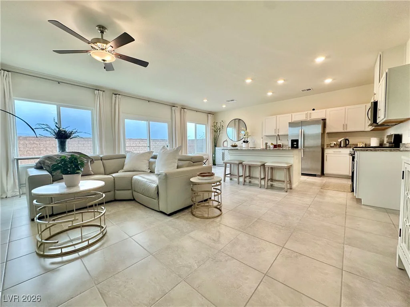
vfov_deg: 85.7
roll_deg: +0.8
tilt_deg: -2.8
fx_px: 166
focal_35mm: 14
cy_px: 154
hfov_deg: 102.1
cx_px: 205
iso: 125
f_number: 2.2
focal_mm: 2.22
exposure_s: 1/120
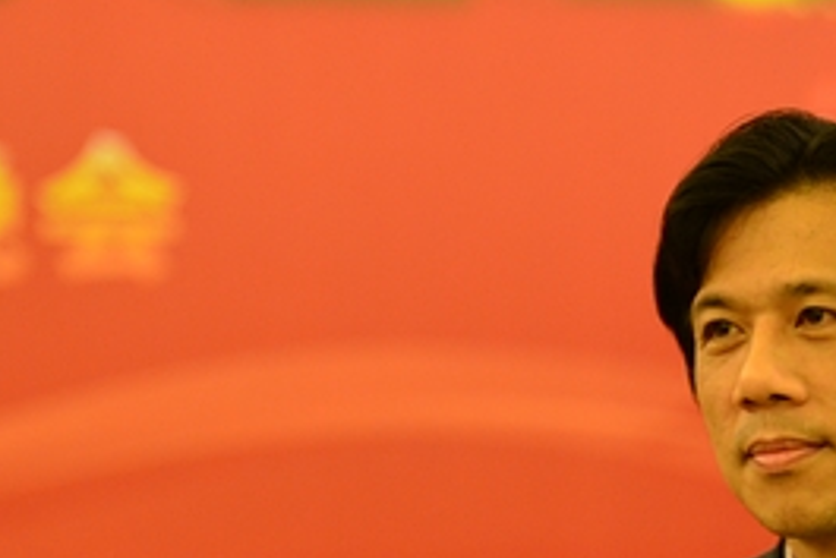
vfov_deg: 5.9
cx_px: 792
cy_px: 583
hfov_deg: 8.9
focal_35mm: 231
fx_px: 5367
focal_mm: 102
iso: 1600
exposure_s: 1/80
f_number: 3.2
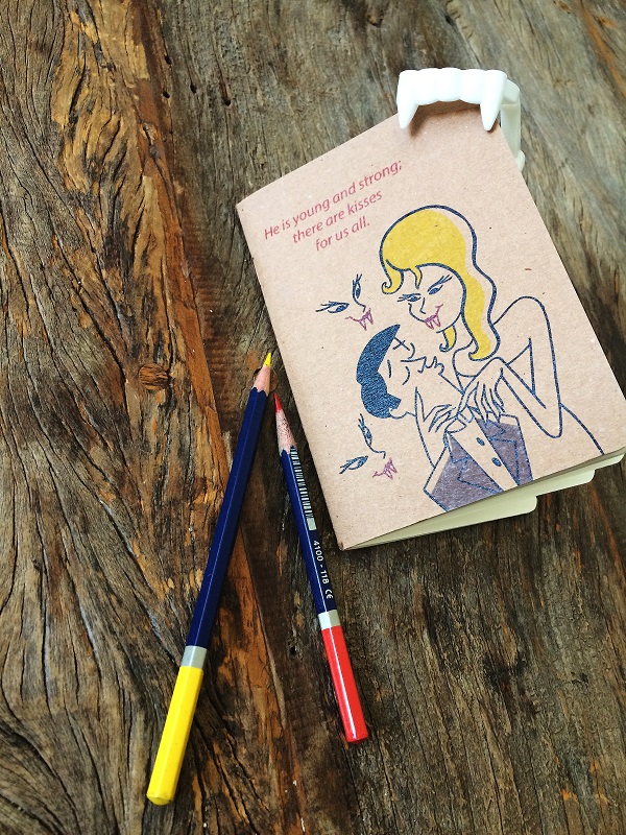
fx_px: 699
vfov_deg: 61.7
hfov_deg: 48.2
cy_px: 418
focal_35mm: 29
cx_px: 313
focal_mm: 4.15
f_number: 2.2
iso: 64
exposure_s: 1/33
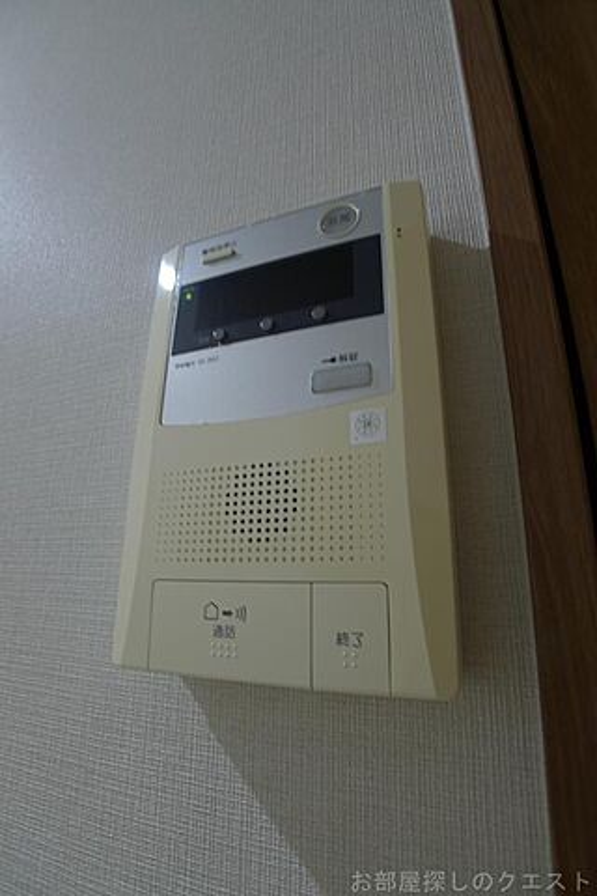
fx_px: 597
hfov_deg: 53.1
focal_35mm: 24
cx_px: 298
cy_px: 448
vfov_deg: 73.7
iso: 80
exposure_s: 1/6
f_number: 2
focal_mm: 5.1
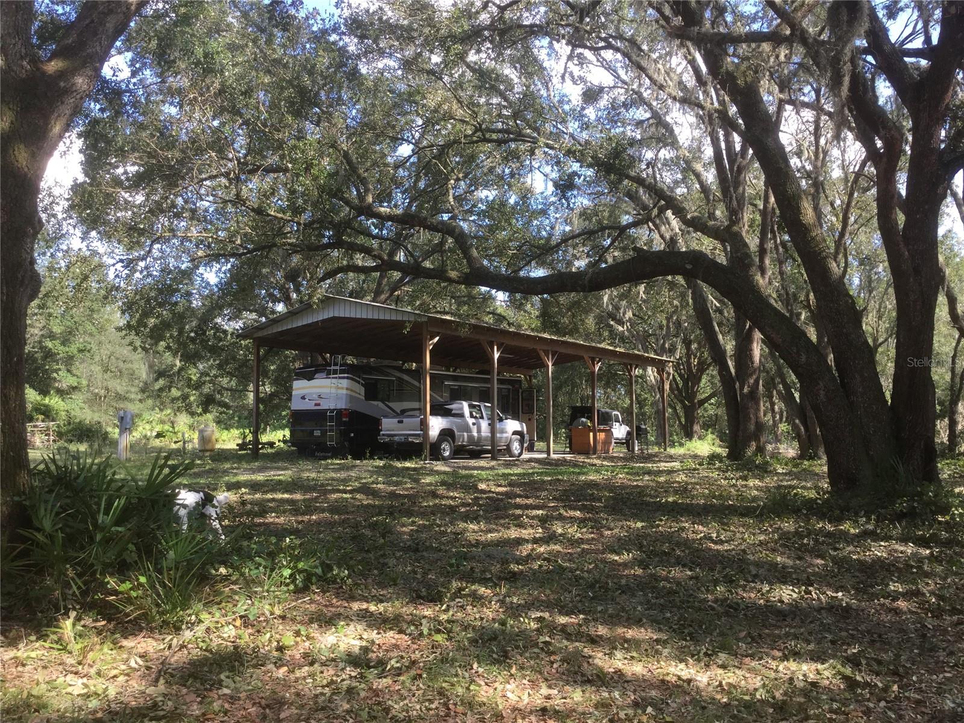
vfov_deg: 45.4
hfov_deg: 58.4
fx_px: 863
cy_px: 362
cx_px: 482
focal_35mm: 31
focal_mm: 3.3
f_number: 2.4
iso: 25
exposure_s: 1/177
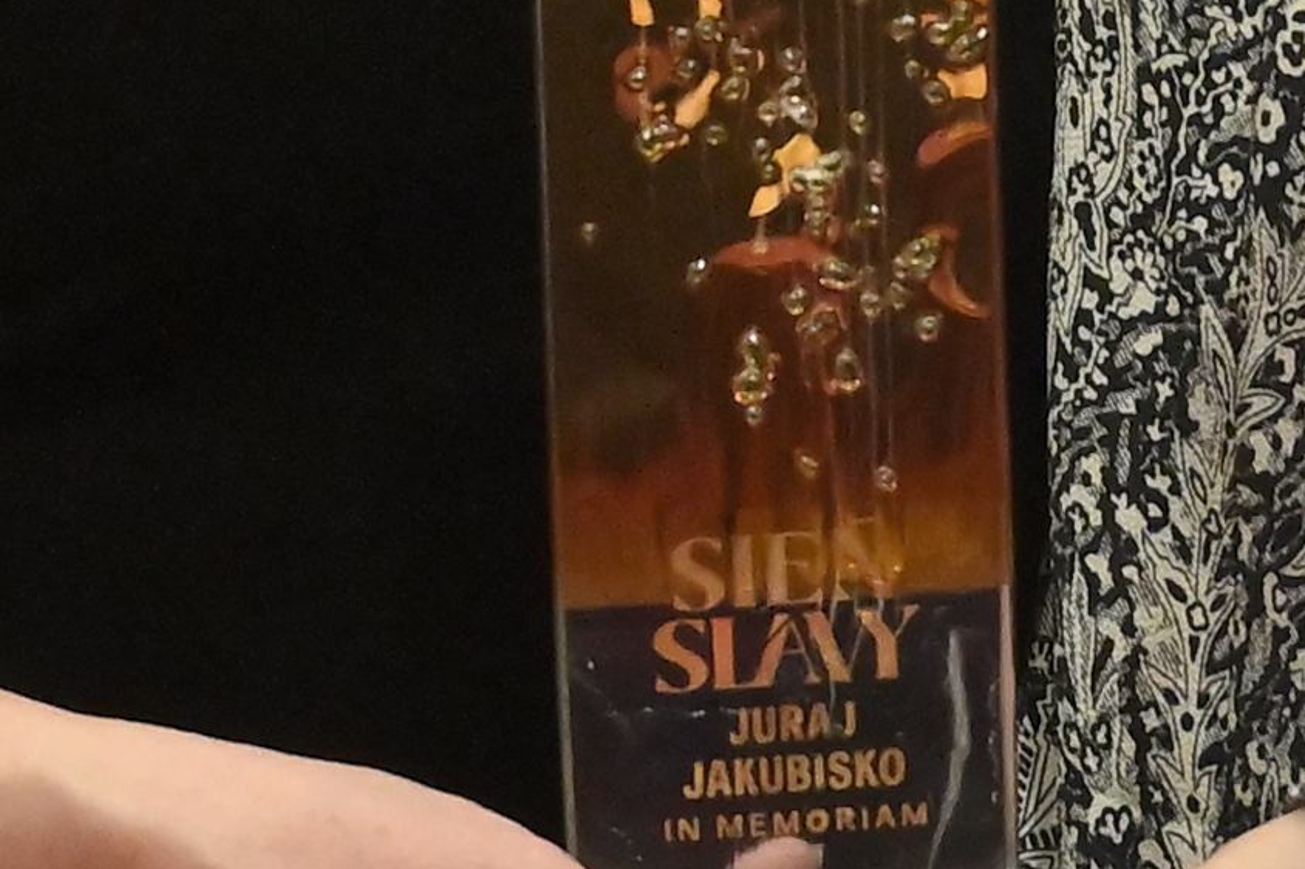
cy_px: -571
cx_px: 656
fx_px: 11160
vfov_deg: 4.4
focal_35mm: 308
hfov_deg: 6.7
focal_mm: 43
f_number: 5.6
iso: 4000
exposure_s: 1/160
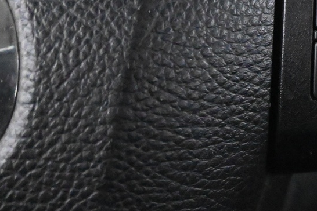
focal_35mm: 91
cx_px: 418
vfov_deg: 14.8
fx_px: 803
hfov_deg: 20.3
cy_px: 26
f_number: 3.8
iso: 11400
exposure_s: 1/30
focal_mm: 20.5
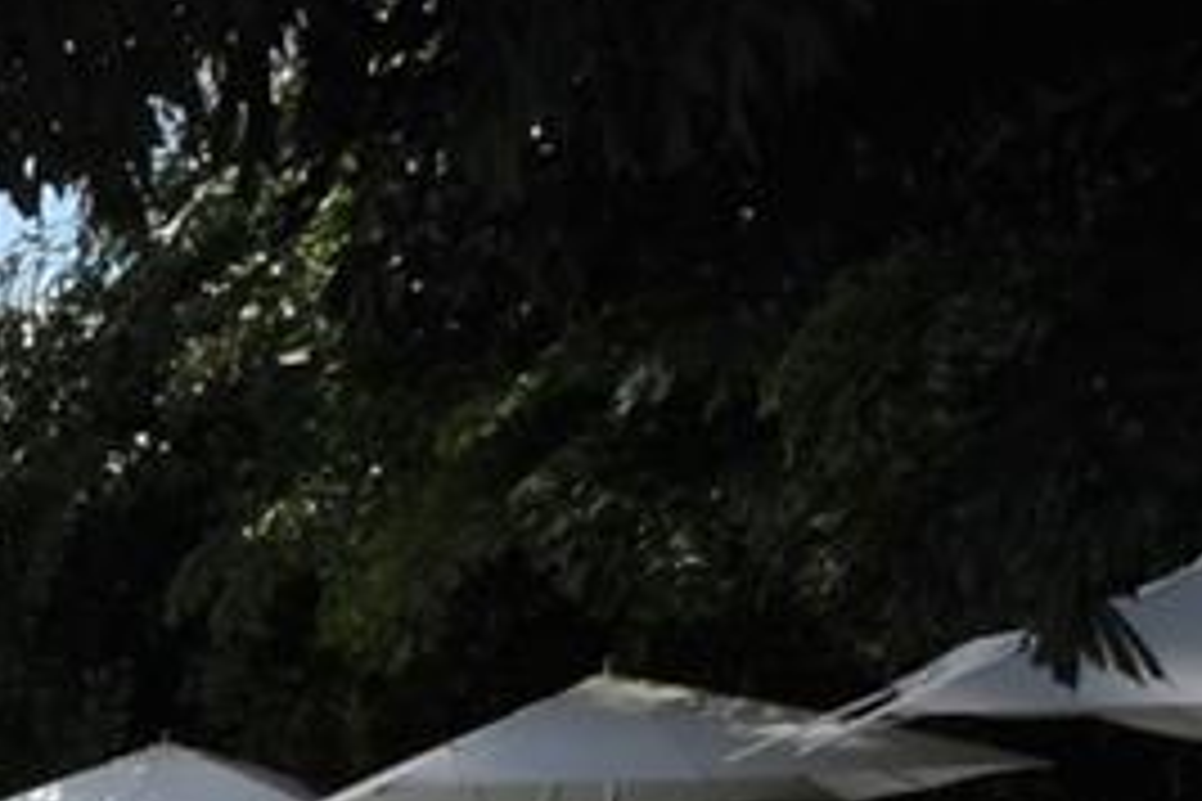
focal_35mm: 90
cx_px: -1882
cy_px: 855
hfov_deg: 13.7
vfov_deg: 14.9
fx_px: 3005
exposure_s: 1/250
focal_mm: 10
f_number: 11
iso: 200
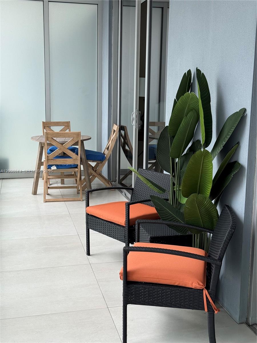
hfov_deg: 30.3
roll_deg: -1.9
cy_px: 172
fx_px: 475
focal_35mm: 48
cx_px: 128
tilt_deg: -8.3
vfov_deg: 39.7
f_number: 1.78
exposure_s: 1/663
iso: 80
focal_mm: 6.76
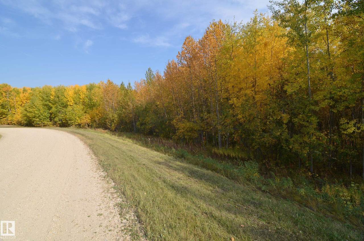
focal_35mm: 16
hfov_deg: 95.1
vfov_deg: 71.8
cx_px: 182
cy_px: 120
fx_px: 167
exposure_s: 1/250
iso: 100
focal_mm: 11
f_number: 6.3
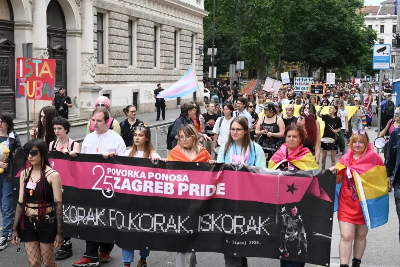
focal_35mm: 49
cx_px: 200
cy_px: 134
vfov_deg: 27.5
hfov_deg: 40.3
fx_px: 545
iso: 500
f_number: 7.1
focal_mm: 49
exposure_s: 1/400
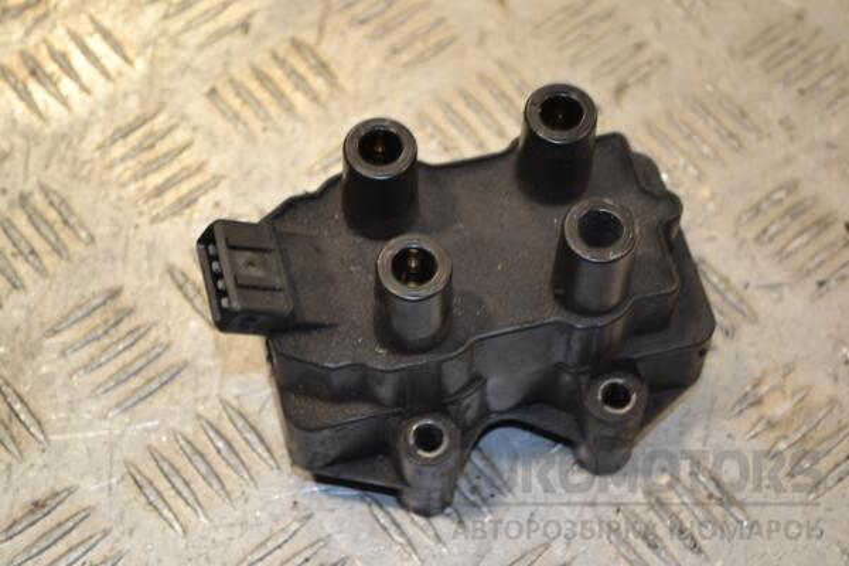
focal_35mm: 78
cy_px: 283
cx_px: 424
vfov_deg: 17.5
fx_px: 1839
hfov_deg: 26.0
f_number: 5.6
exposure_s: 1/80
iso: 400
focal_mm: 52
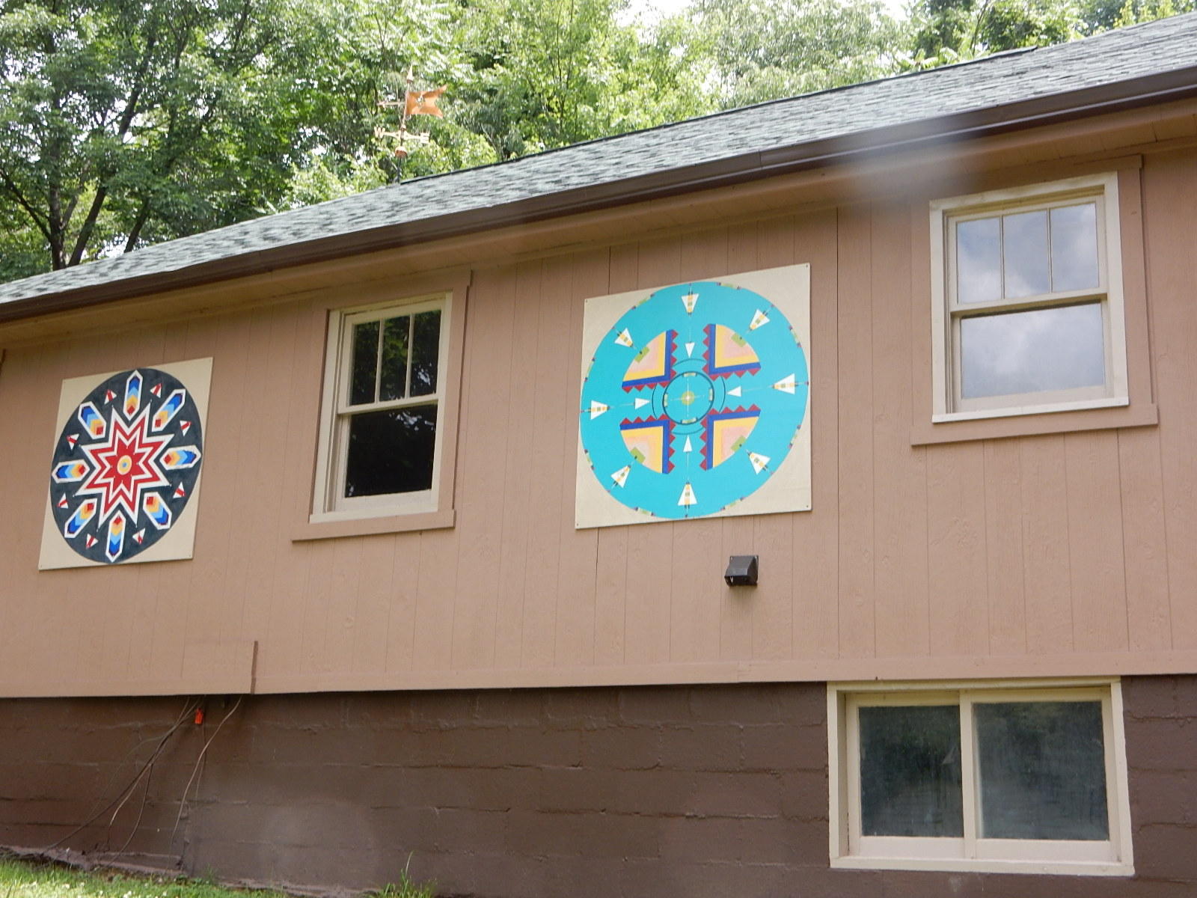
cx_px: 598
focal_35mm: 43
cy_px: 449
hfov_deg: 43.9
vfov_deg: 33.6
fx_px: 1487
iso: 125
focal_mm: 7.6
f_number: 4.2
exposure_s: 1/200
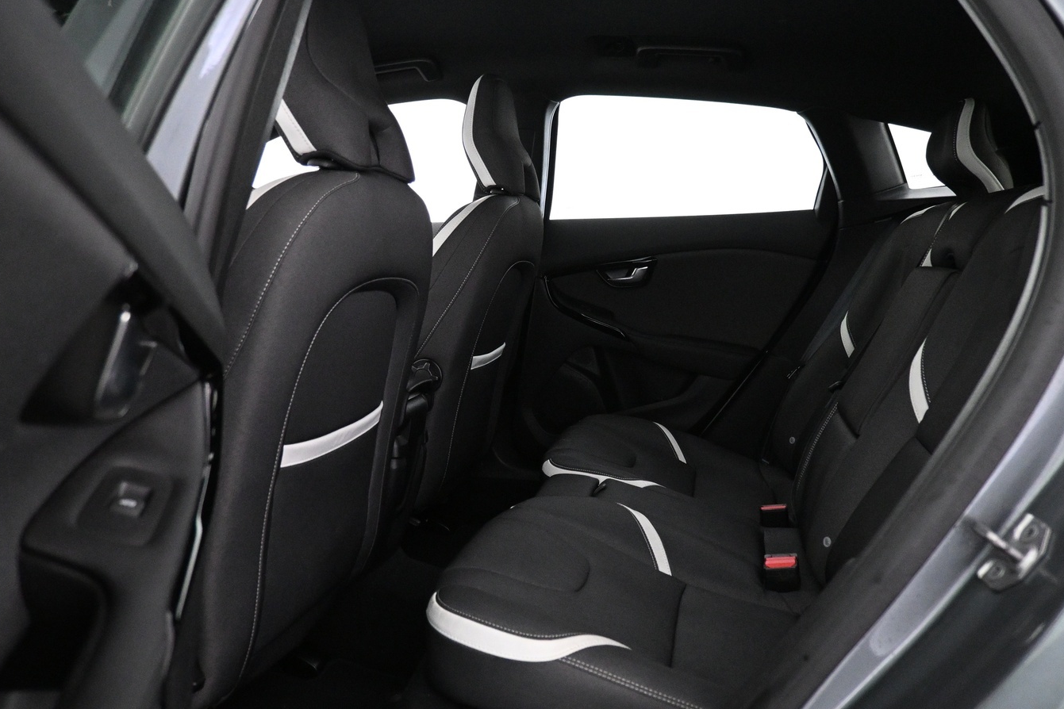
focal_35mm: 29
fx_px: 857
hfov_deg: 63.7
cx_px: 542
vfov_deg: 44.9
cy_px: 401
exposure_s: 1/60
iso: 4000
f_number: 3.5
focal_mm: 16
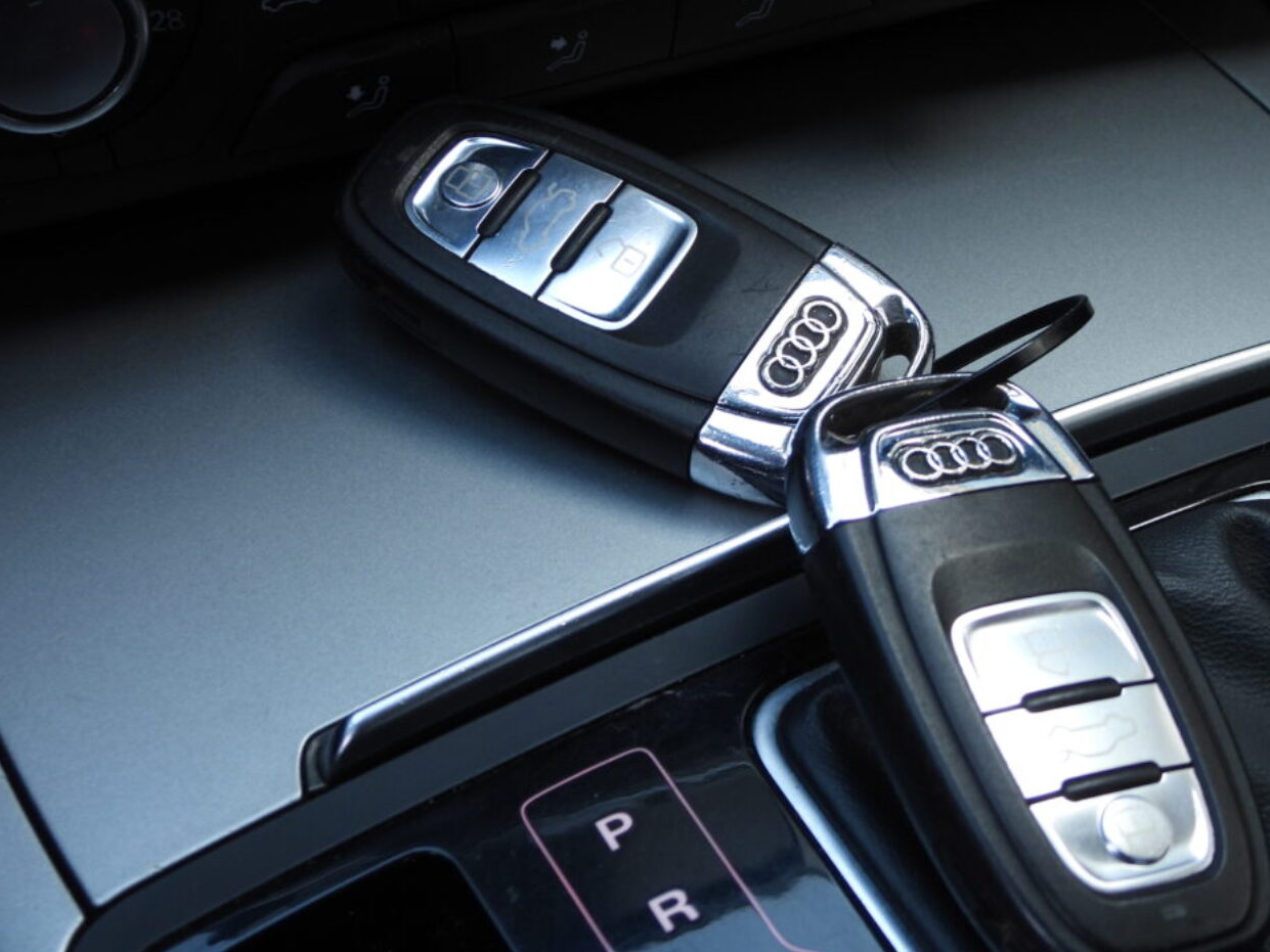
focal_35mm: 71
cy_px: 483
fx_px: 2605
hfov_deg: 27.3
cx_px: 778
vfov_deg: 20.7
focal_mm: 9.8
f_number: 3.5
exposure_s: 1/40
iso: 100
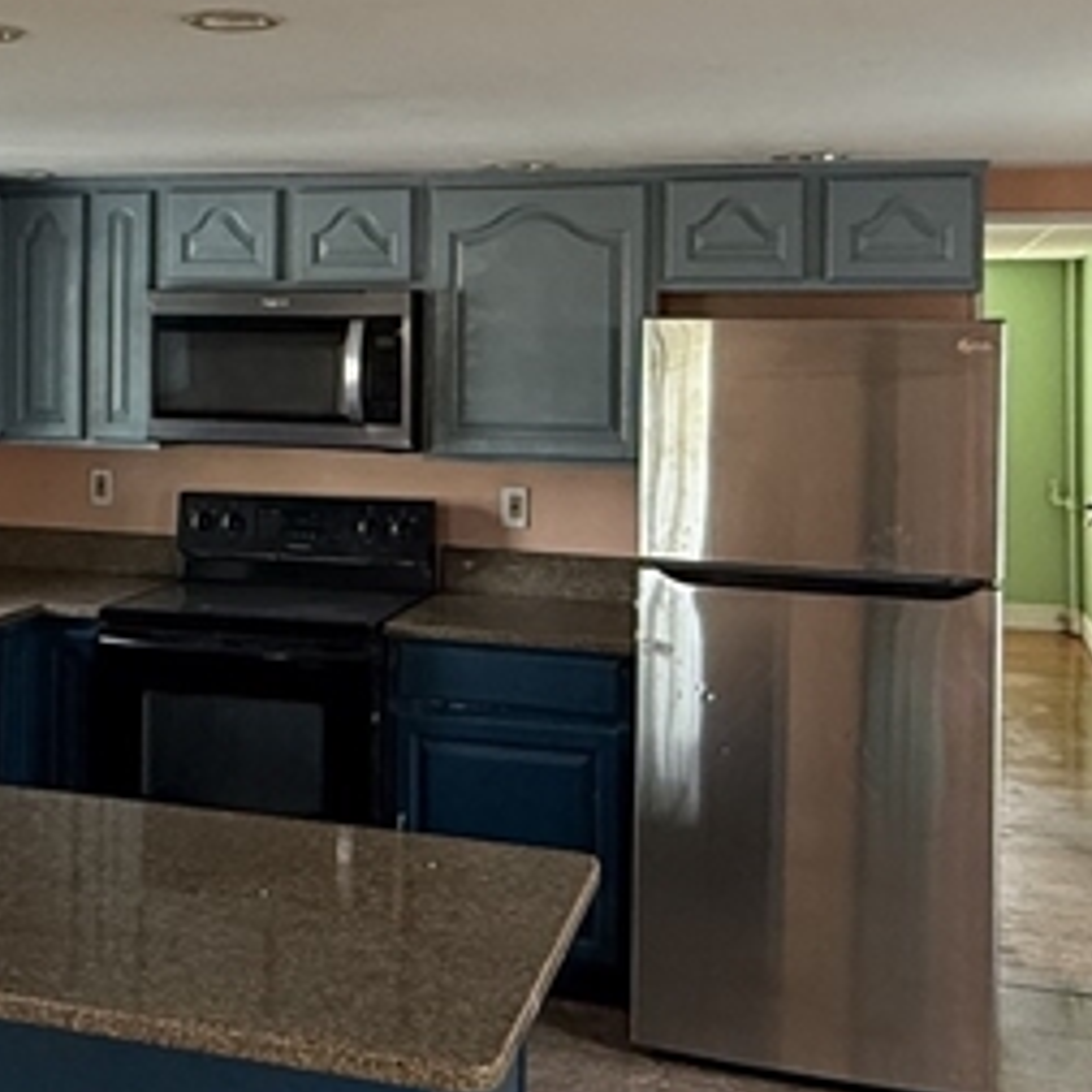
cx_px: 211
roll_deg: -0.8
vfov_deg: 33.6
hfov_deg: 33.0
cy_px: 337
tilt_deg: +0.1
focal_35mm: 50
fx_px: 1785
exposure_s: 1/99
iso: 320
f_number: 2.2
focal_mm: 2.22
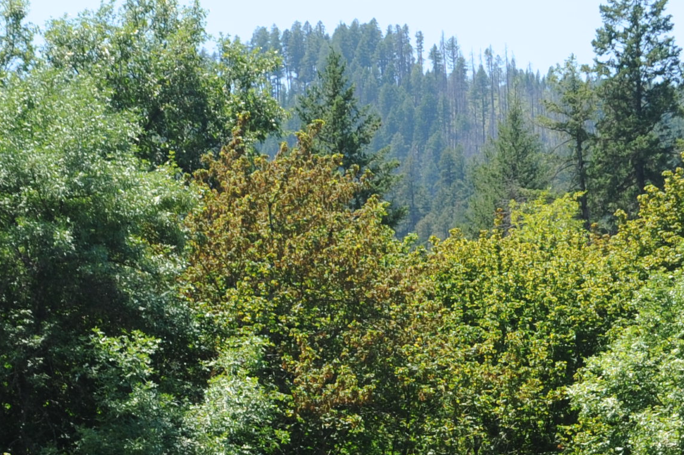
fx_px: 3094
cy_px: 688
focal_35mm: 163
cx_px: 529
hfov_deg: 12.6
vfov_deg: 8.2
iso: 200
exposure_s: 1/320
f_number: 7.1
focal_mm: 44
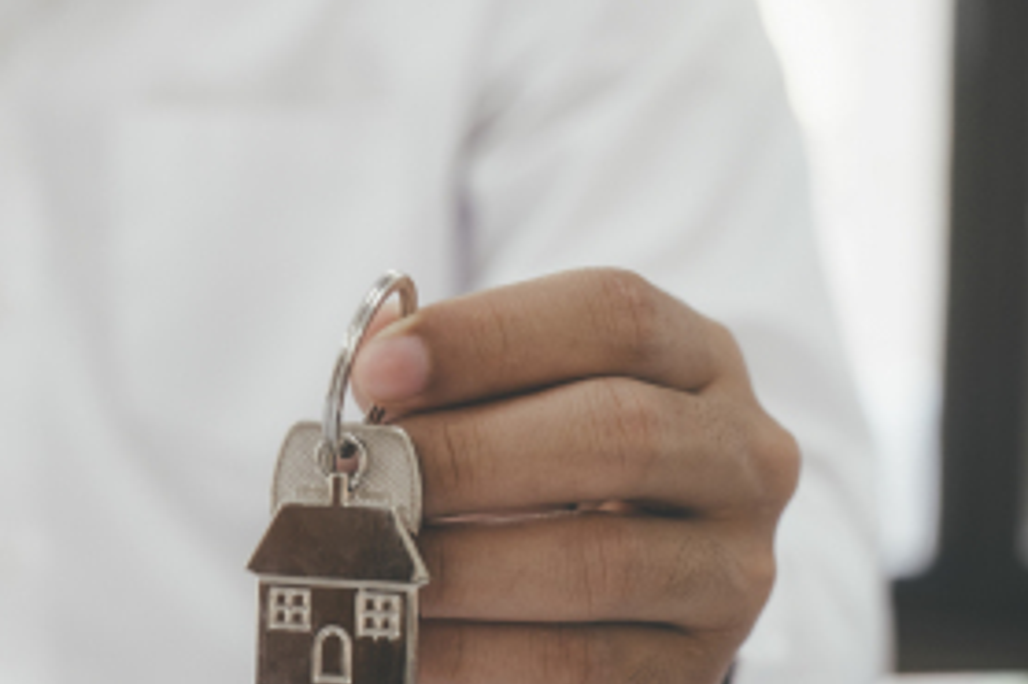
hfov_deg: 22.5
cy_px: 510
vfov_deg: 15.3
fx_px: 2540
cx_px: 179
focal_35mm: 89
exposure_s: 1/50
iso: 500
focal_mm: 33.2
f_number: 2.8
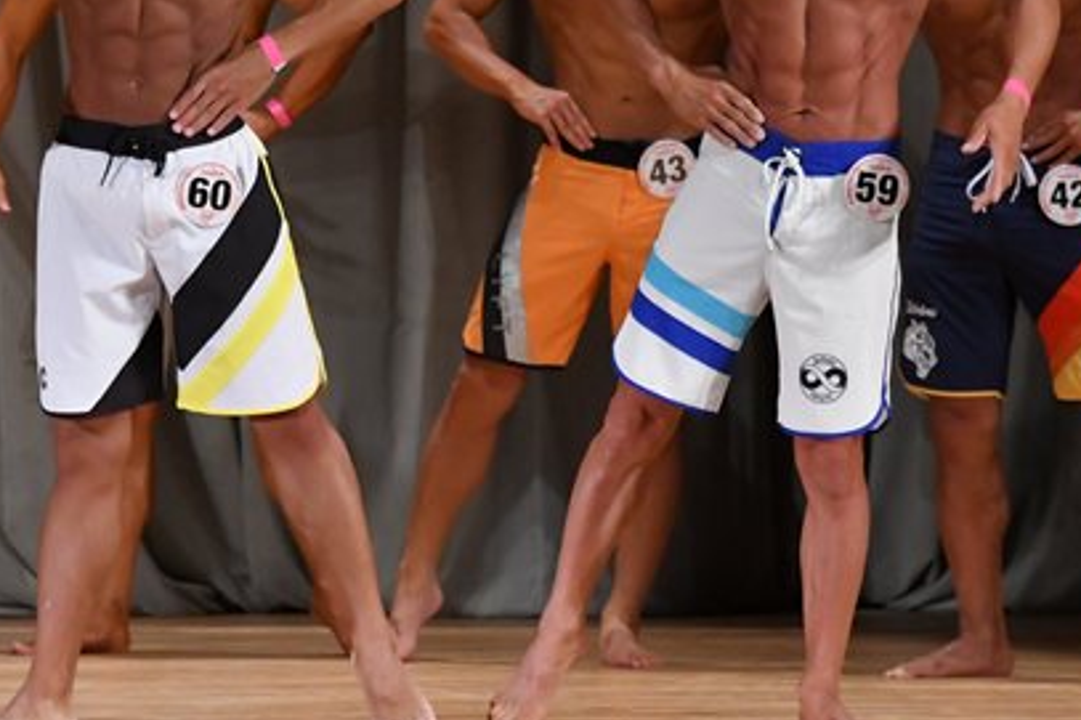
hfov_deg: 4.5
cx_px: 323
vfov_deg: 3.0
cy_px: 234
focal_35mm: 457
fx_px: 13716
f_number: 5.6
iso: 3200
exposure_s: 1/400
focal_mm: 160
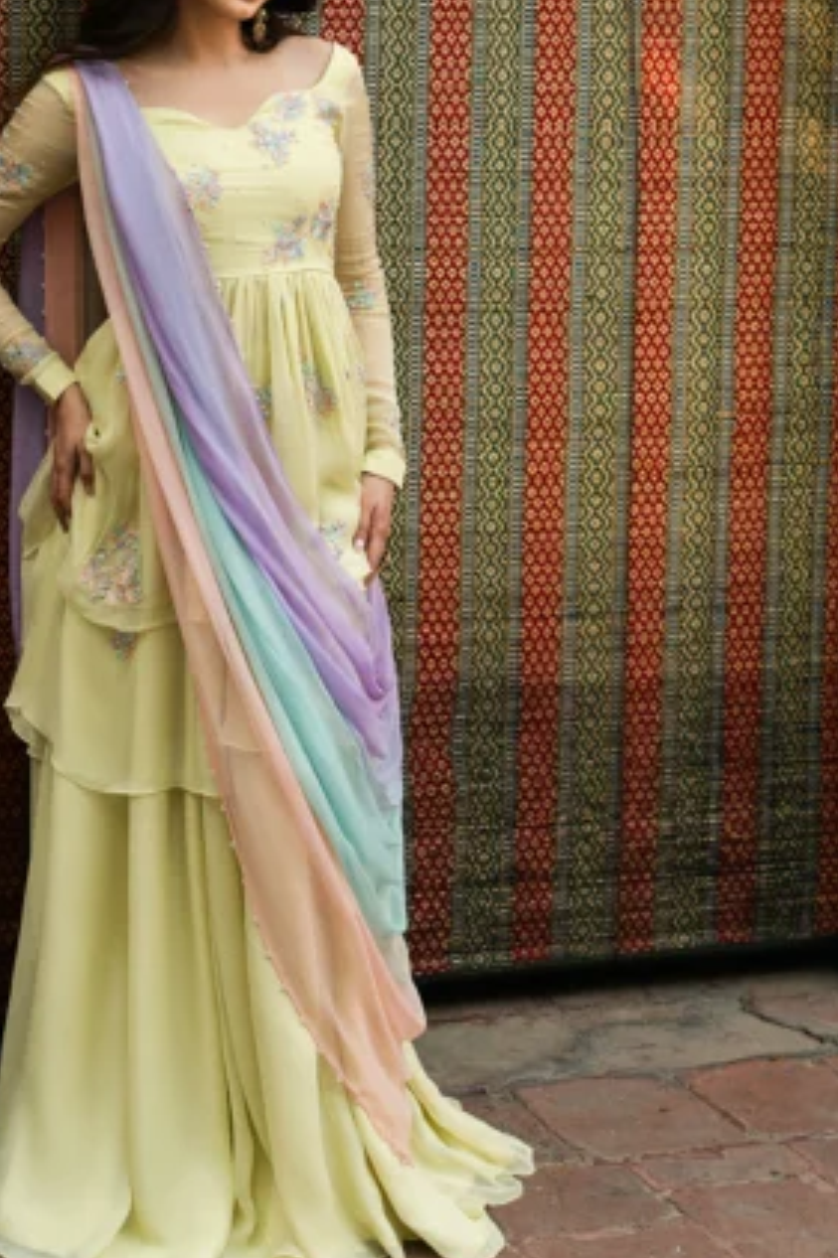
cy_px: 227
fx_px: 2760
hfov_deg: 16.8
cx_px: -51
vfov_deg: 25.2
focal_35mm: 79
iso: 250
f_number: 2.8
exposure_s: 1/500
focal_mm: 37
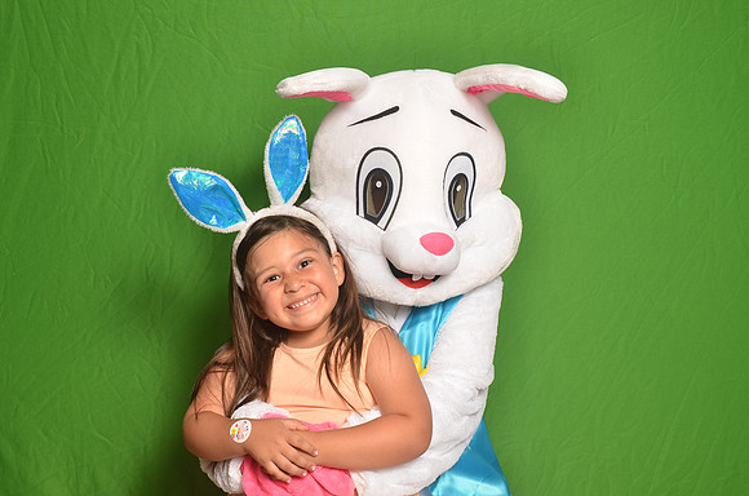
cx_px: 374
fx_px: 1183
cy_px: 248
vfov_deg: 23.7
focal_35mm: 57
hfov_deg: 35.1
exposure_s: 1/60
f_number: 6.3
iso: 200
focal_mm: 38
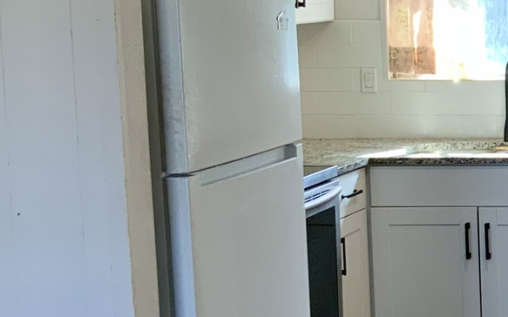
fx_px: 1495
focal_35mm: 108
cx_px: 805
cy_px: 131
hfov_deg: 17.1
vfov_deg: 12.1
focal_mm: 3
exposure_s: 1/120
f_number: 1.8
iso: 32
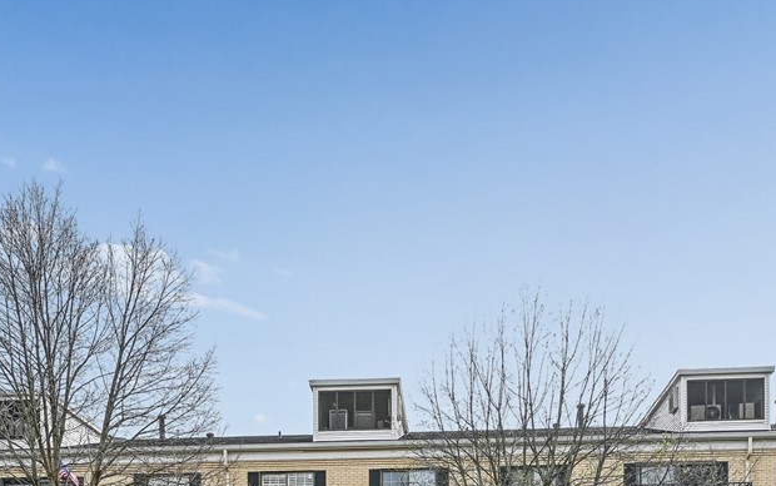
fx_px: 825
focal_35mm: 39
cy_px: 690
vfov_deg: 26.0
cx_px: 387
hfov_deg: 50.4
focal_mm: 14
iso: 320
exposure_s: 1/500
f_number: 8
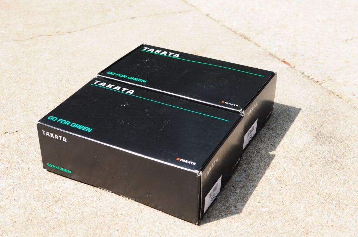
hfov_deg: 37.9
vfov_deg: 25.7
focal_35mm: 52
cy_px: 118
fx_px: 521
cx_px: 179
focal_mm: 35
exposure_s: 1/1600
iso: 400
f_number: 4.5
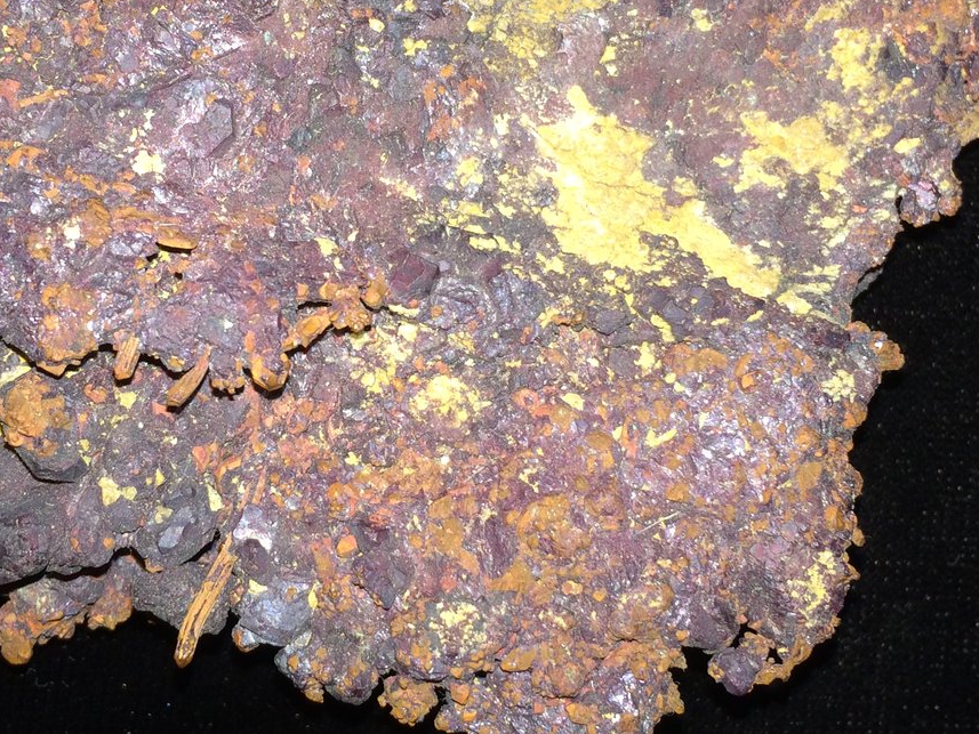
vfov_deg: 26.0
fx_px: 1584
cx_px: 396
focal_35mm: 56
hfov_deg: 34.2
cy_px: 274
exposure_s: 1/110
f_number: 2.2
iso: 32
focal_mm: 4.12
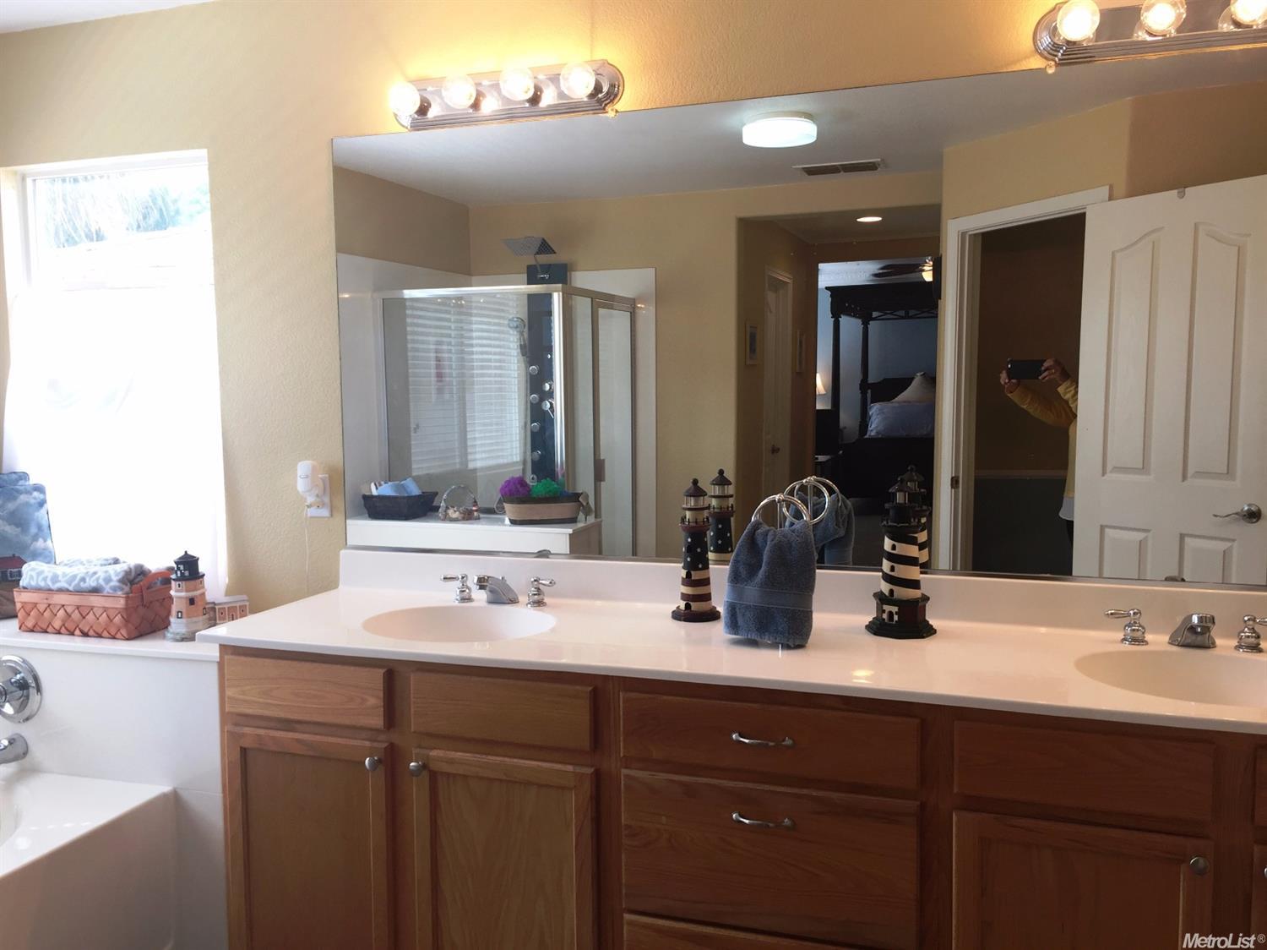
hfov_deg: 61.7
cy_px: 475
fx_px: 1061
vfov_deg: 48.2
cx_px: 634
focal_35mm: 29
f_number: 2.2
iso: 32
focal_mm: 4.15
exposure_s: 1/60
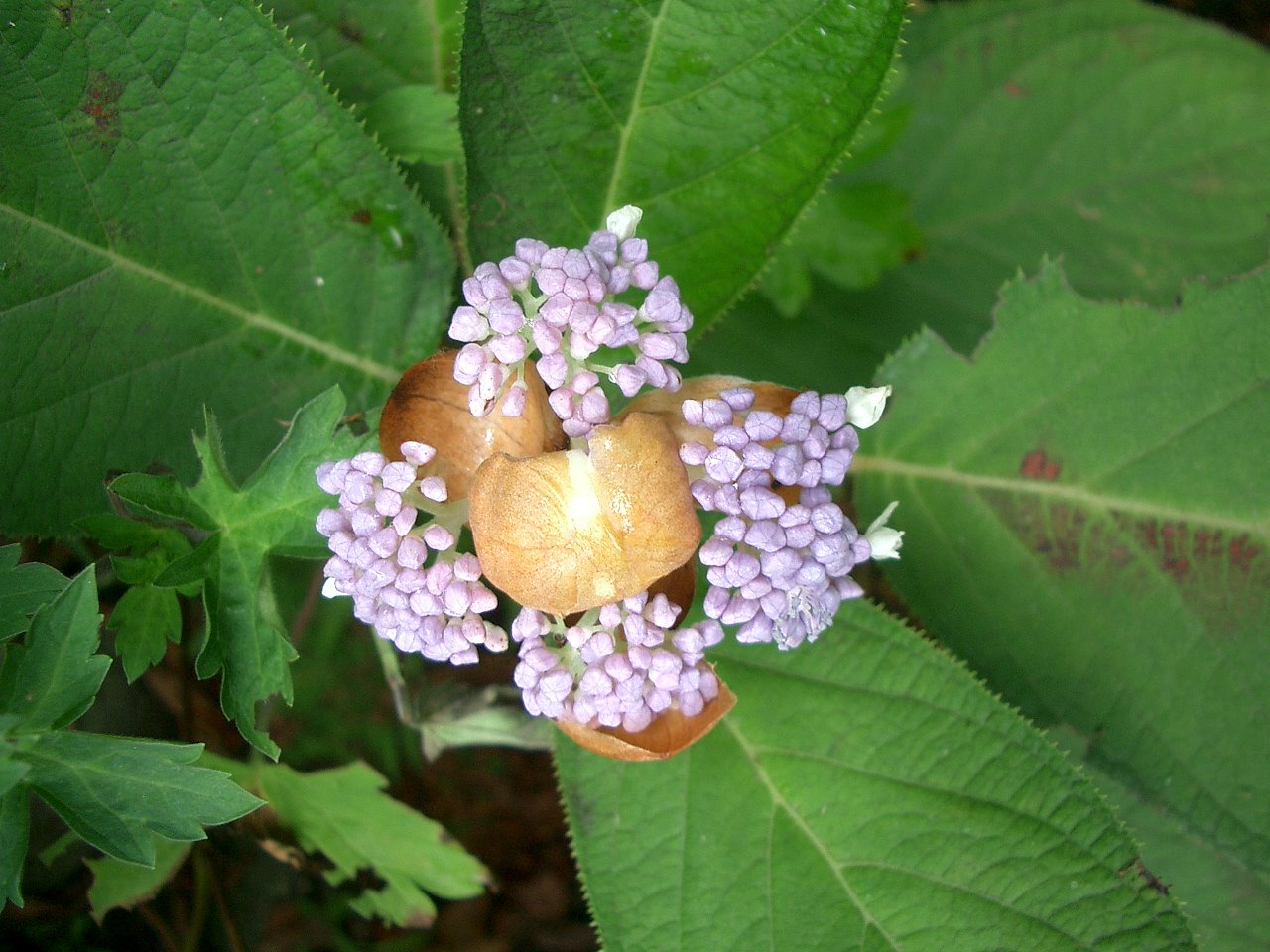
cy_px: 476
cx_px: 635
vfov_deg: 40.7
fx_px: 1284
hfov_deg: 52.6
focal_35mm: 35
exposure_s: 1/50
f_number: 2.6
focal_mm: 5.8
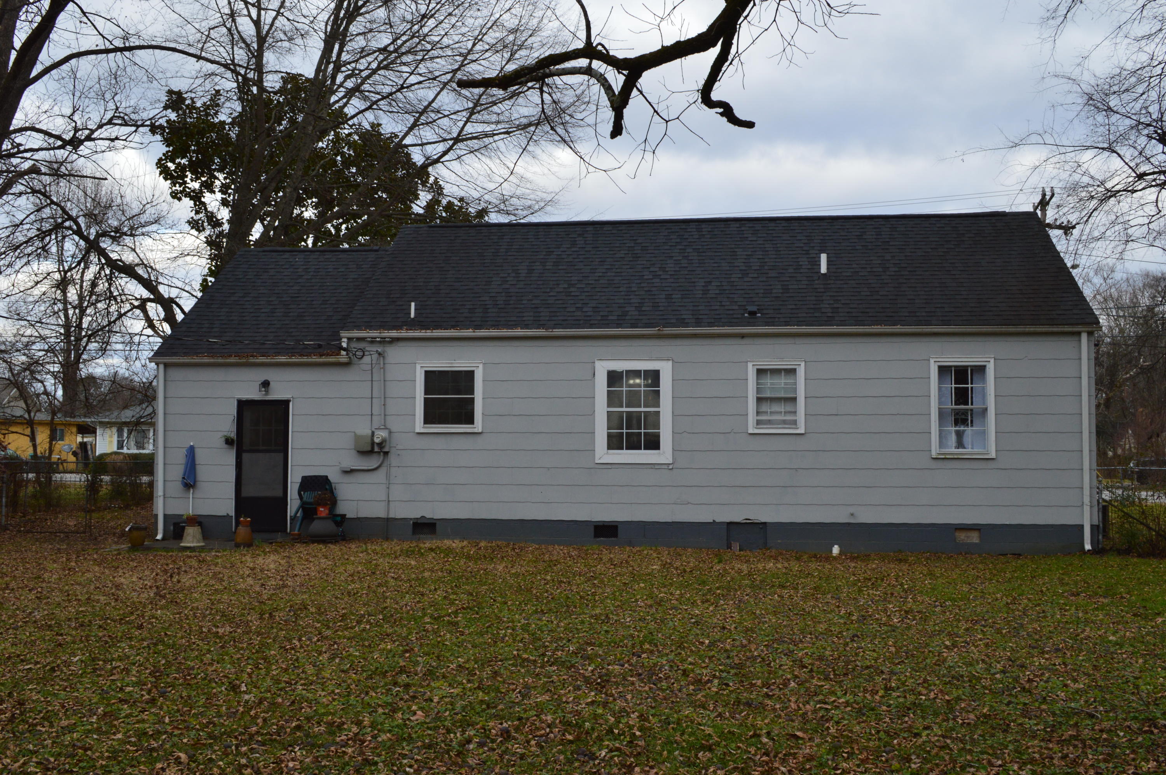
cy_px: 388
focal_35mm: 36
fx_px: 1165
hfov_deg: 53.2
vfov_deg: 36.8
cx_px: 583
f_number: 9
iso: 400
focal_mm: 24
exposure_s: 1/160
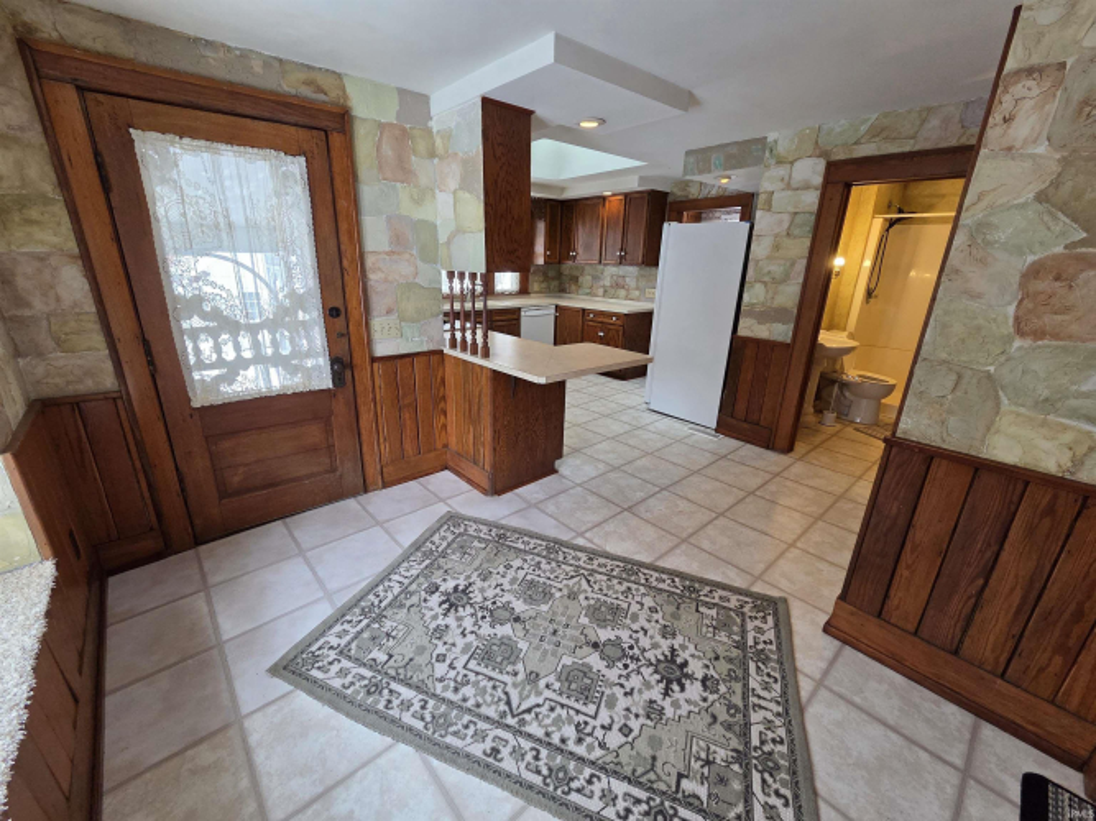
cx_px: 548
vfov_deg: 89.9
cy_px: 410
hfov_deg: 106.2
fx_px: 412
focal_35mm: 13
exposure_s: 1/120
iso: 250
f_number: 2.2
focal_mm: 2.2
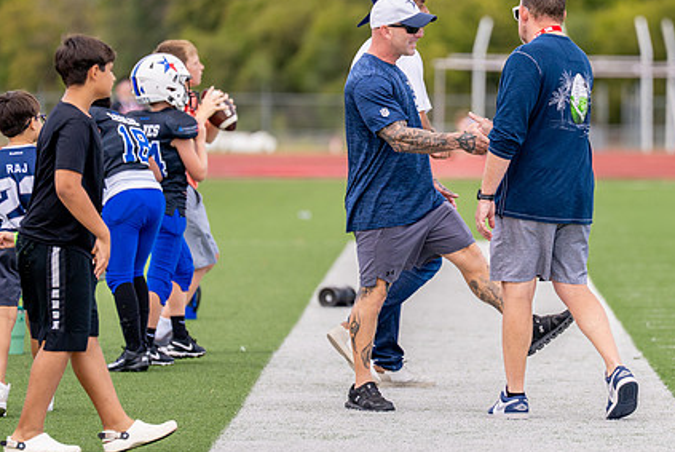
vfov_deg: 3.9
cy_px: 178
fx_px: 6663
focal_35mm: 355
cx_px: 456
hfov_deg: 5.8
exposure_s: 1/3200
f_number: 2.8
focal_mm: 200
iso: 400
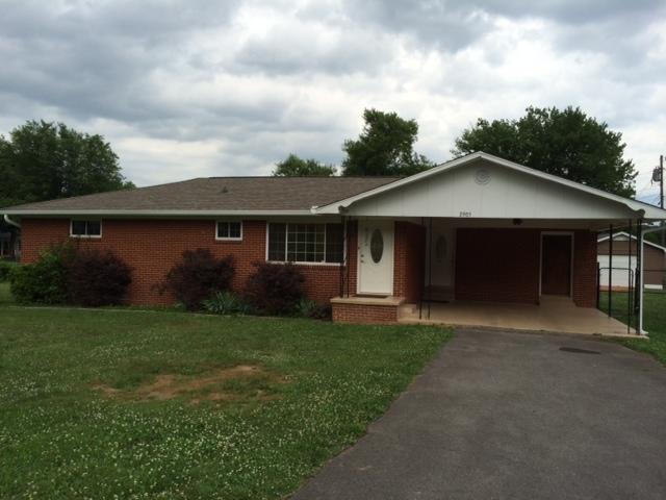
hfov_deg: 60.0
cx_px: 333
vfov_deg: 46.8
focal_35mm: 30
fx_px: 577
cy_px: 250
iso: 32
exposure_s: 1/423
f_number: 2.2
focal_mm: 4.12
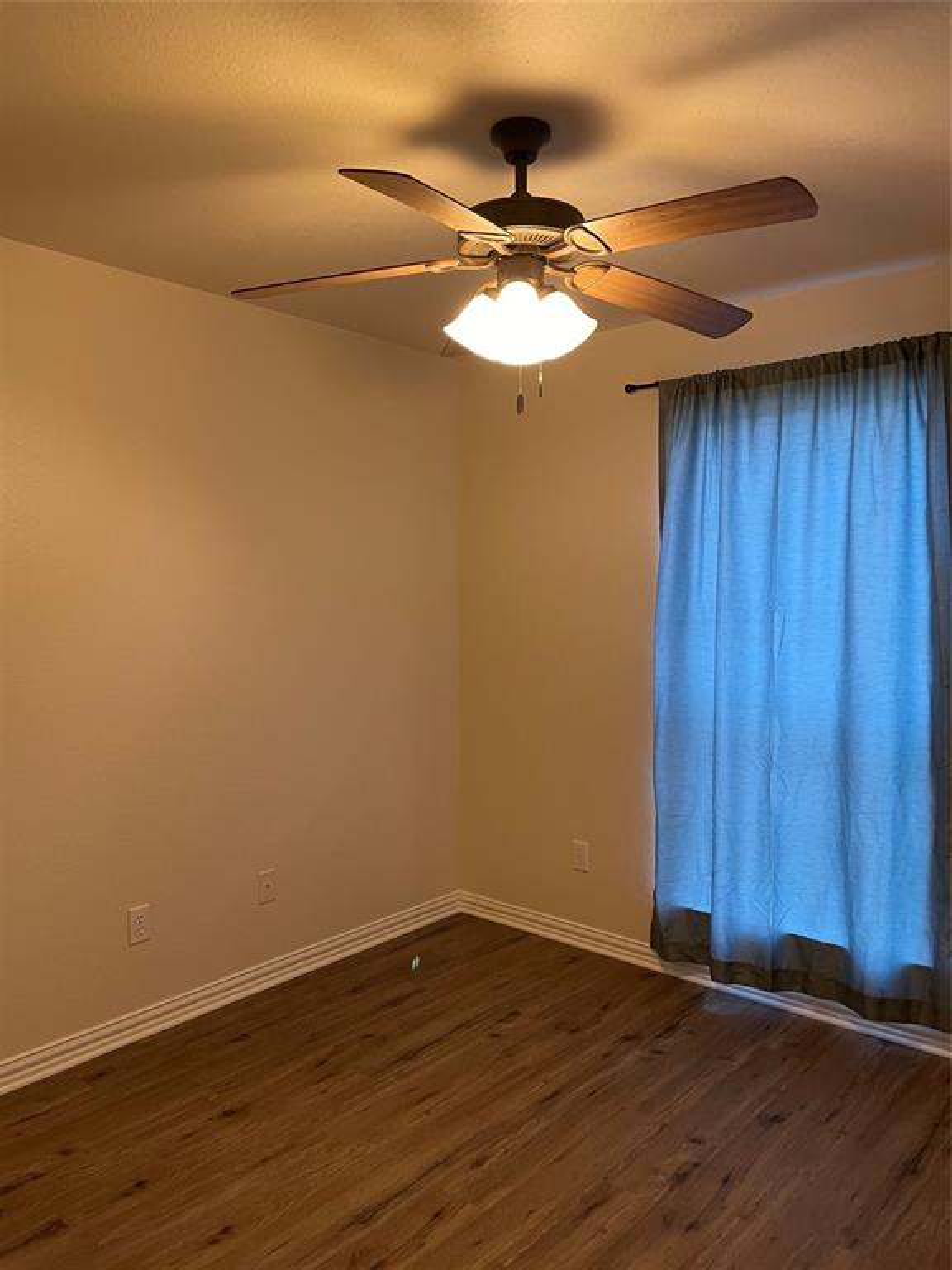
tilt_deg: +1.0
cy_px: 635
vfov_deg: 67.3
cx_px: 476
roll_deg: +0.0
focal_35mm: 26
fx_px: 953
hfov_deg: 53.1
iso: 250
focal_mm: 4.2
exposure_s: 1/60
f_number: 1.6
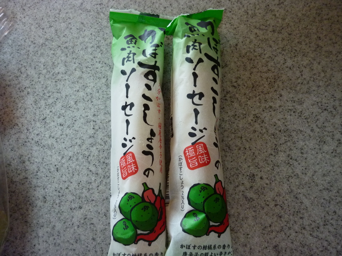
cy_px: 128
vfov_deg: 42.9
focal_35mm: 33
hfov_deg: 55.4
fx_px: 326
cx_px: 171
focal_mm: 5.5
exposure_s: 1/30
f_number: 2.8
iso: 320
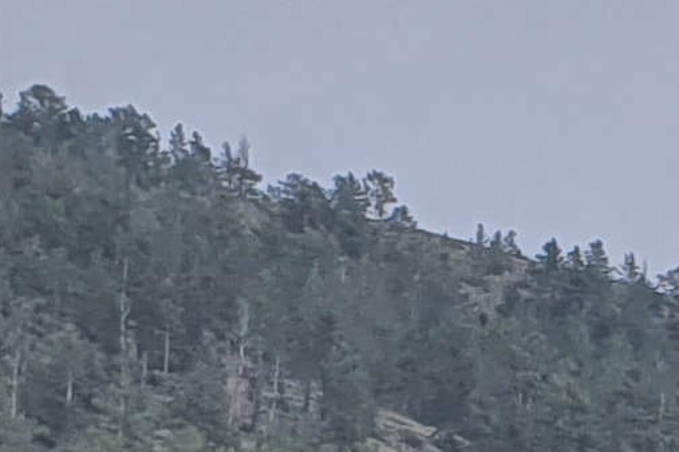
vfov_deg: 5.9
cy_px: 1442
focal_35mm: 215
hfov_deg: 8.9
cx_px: 1458
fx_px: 4055
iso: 50
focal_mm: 4.3
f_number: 2.4
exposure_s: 1/1388
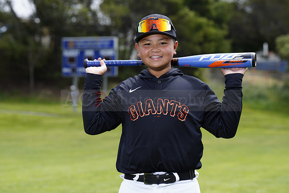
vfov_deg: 9.8
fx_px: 1124
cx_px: 144
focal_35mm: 140
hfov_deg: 14.7
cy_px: 96
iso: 100
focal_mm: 140
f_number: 6.3
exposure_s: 1/250
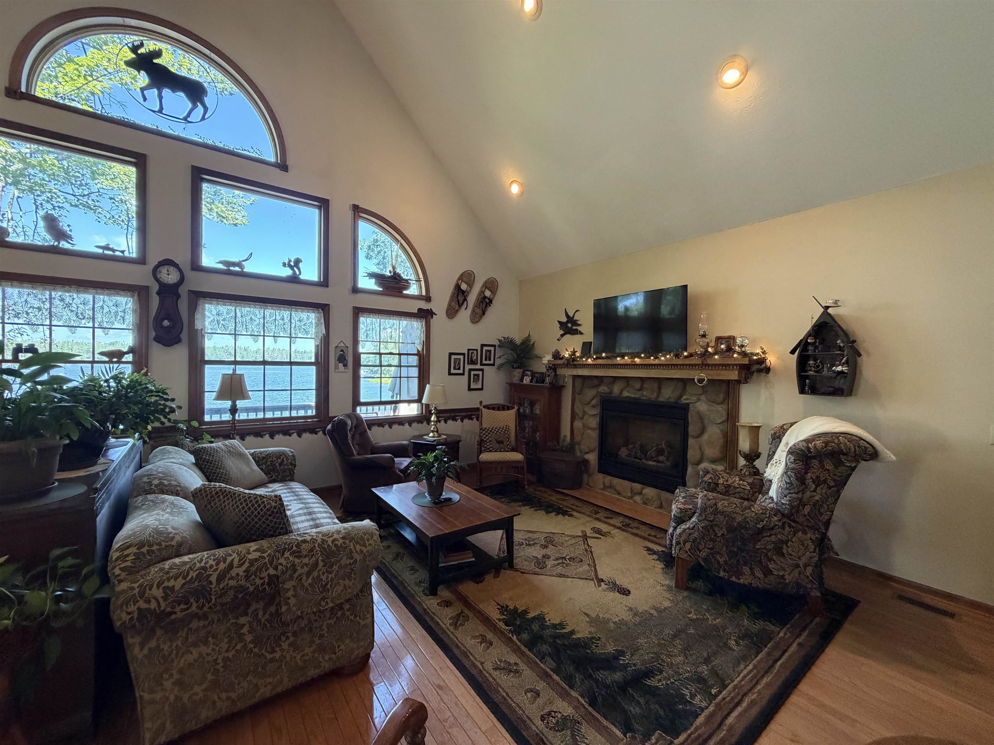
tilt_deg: +0.3
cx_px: 497
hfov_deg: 102.1
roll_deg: +0.2
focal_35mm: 14
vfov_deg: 85.7
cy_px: 372
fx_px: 402
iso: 320
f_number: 2.2
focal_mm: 2.22
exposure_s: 1/60
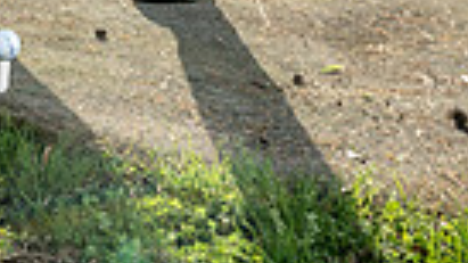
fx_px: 1712
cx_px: 14
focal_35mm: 138
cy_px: -482
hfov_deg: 15.3
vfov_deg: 7.8
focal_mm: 40
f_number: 5.6
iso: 100
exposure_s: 1/250
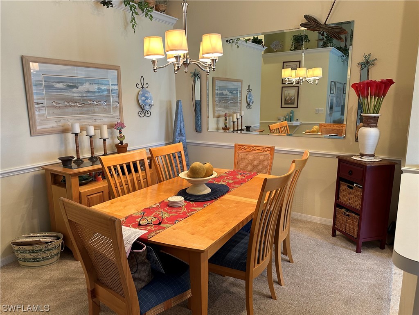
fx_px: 291
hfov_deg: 71.6
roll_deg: +0.5
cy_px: 158
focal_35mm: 24
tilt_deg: -11.4
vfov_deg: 56.8
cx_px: 210
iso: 200
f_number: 1.78
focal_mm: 6.86
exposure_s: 1/60
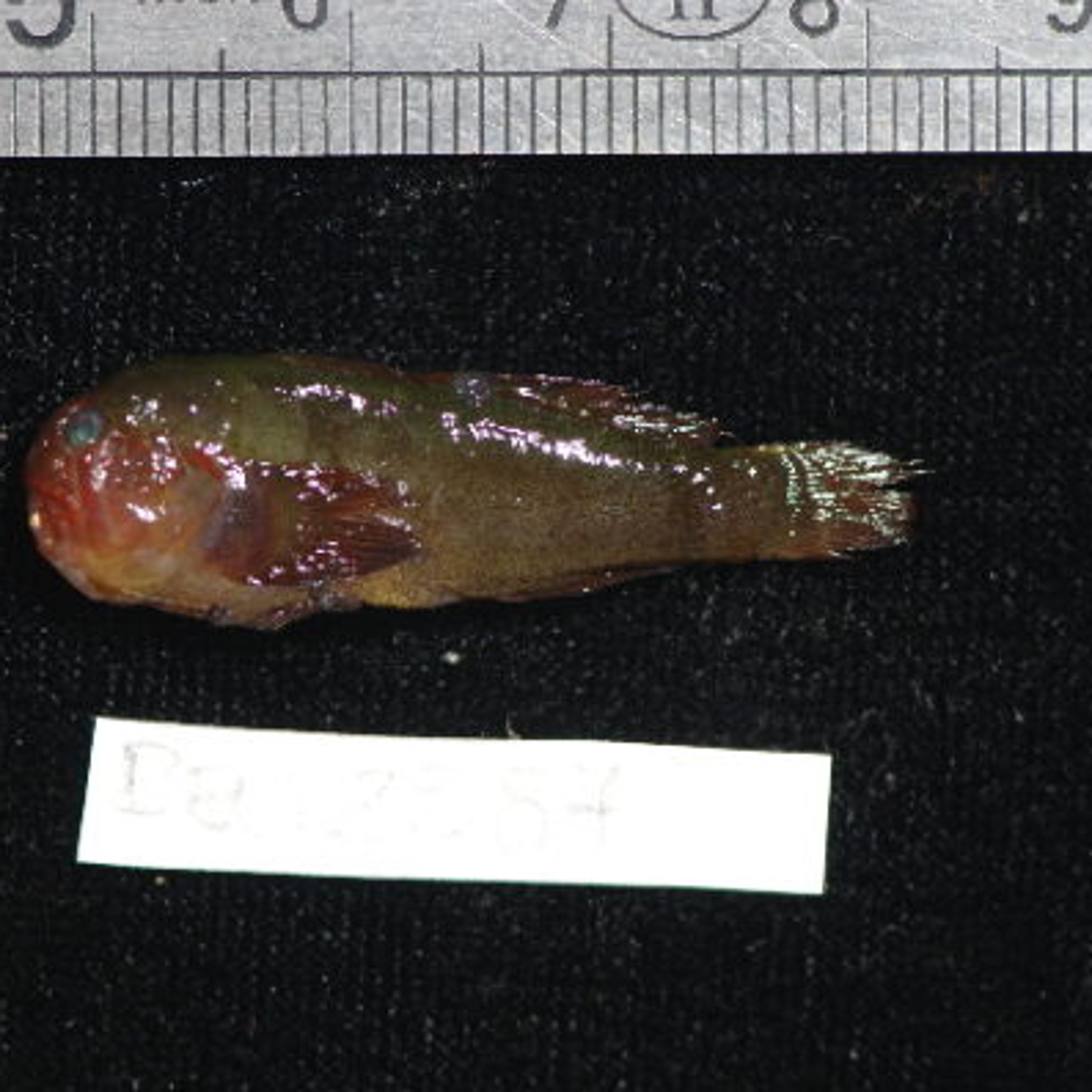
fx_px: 7197
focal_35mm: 202
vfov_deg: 8.7
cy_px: 547
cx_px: 480
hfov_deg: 8.7
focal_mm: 105
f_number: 7.1
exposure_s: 1/60
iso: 100
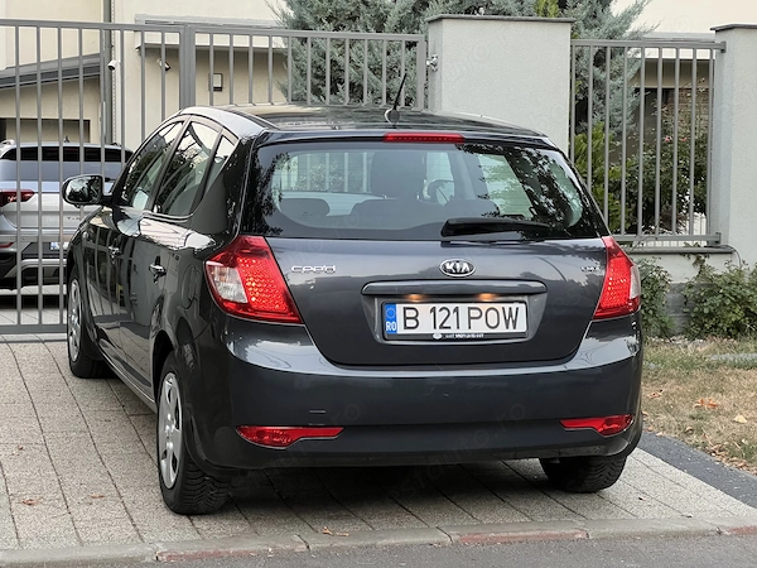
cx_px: 378
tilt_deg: -2.9
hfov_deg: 25.3
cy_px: 284
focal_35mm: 77
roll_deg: -0.1
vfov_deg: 19.1
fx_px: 1684
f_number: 2.8
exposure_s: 1/60
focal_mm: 9
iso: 640
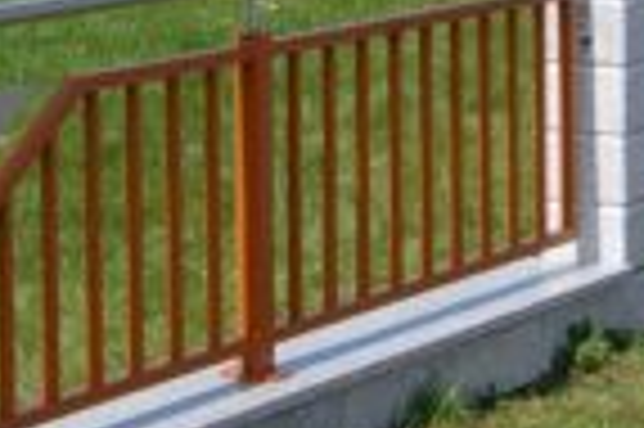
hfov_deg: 11.7
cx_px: 333
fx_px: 3145
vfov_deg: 7.6
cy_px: -302
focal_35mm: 176
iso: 400
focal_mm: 28
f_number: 11
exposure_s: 1/500
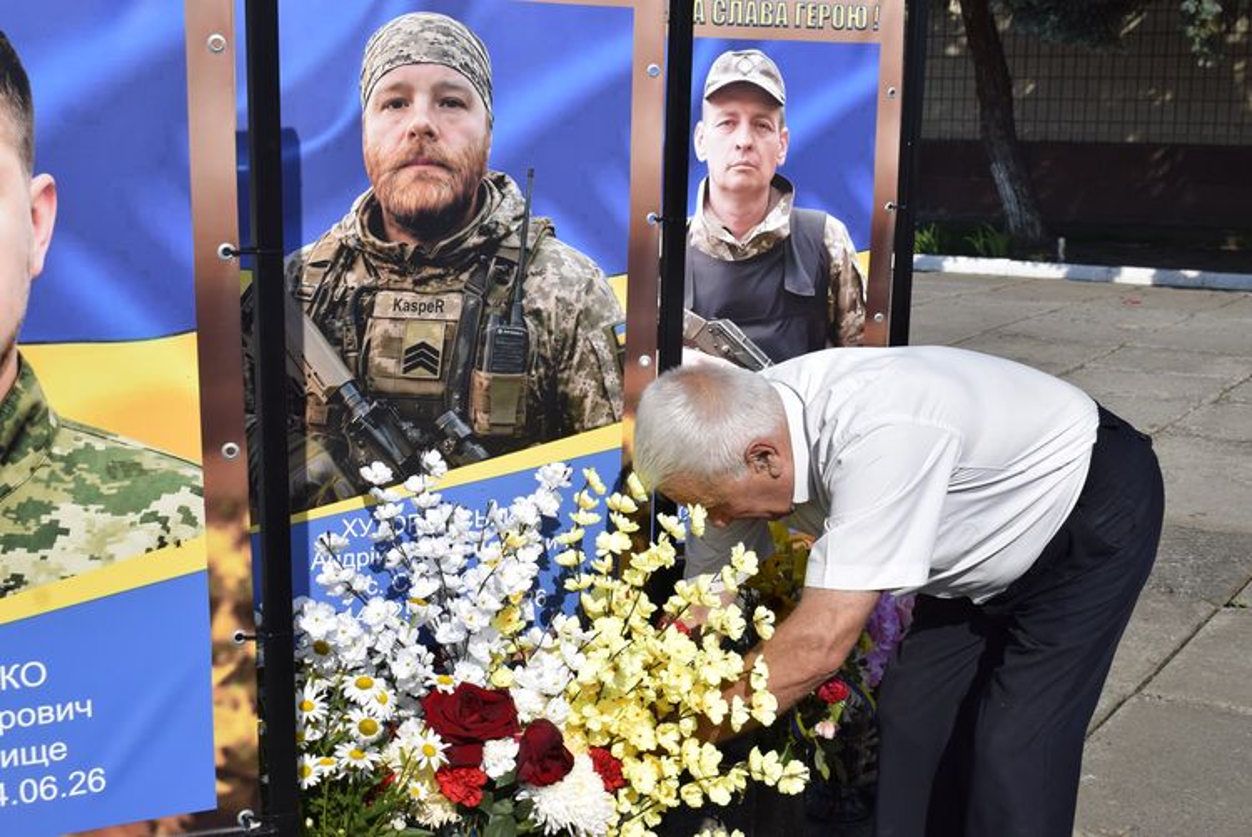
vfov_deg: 29.0
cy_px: 418
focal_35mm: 46
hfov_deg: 42.3
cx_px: 626
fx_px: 1618
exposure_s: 1/500
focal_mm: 31
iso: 200
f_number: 11
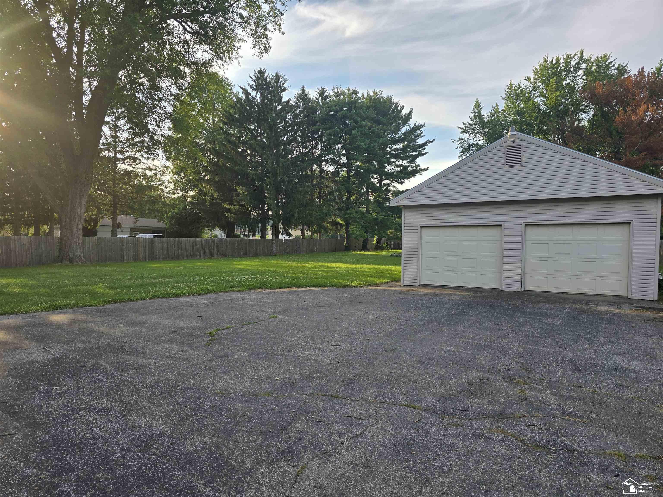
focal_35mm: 23
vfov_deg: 58.9
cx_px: 332
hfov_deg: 73.9
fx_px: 441
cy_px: 248
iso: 12
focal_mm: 6.3
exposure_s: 1/415
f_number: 1.7
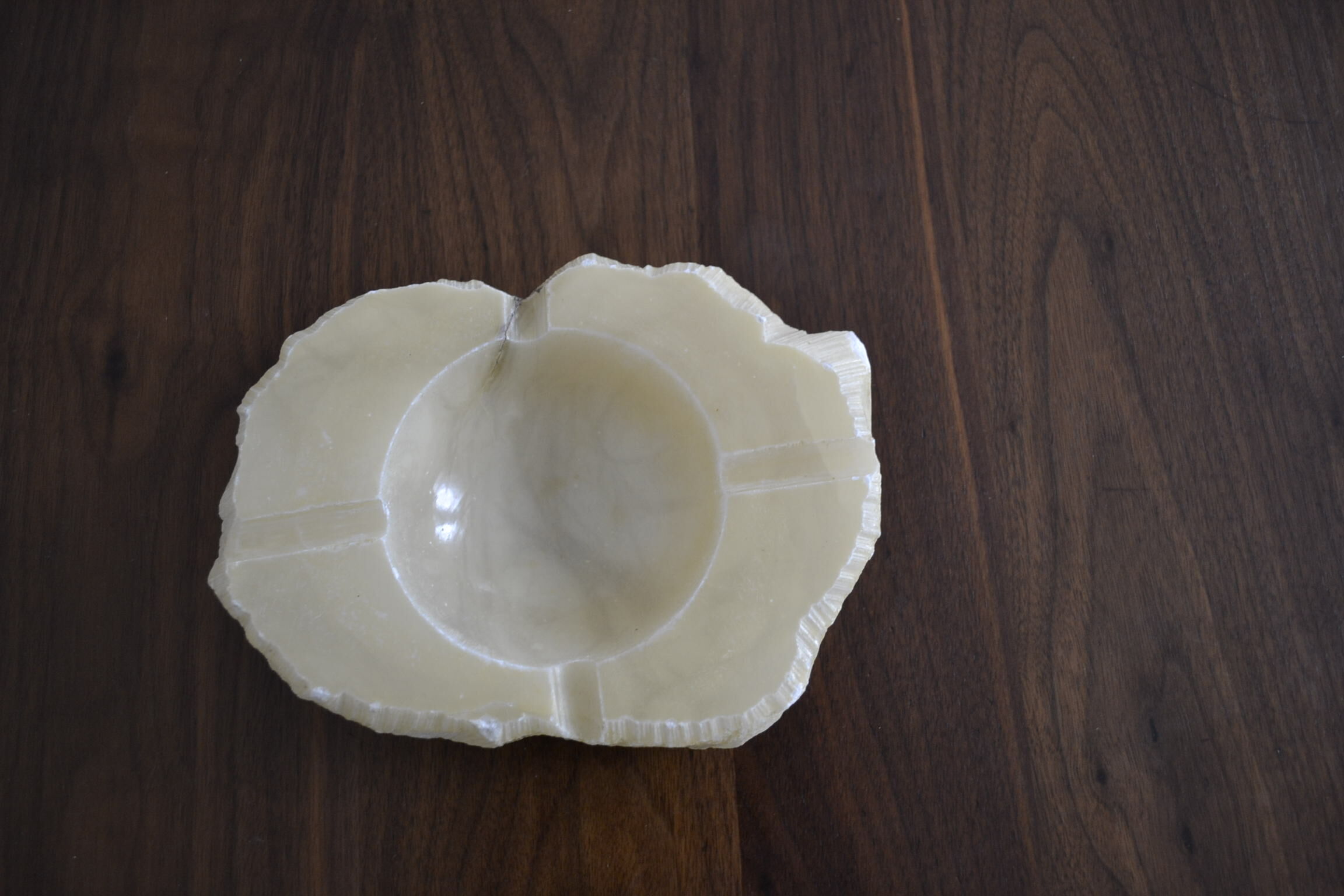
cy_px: 448
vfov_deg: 43.6
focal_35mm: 30
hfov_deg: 61.9
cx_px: 672
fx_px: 1120
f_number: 3.8
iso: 640
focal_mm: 20
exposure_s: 1/60
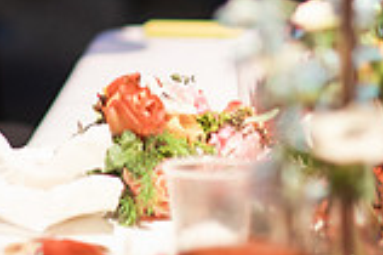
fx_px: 3316
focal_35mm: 312
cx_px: 107
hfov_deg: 6.6
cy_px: -182
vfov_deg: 4.4
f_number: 1.4
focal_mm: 85
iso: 2000
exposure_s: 1/200
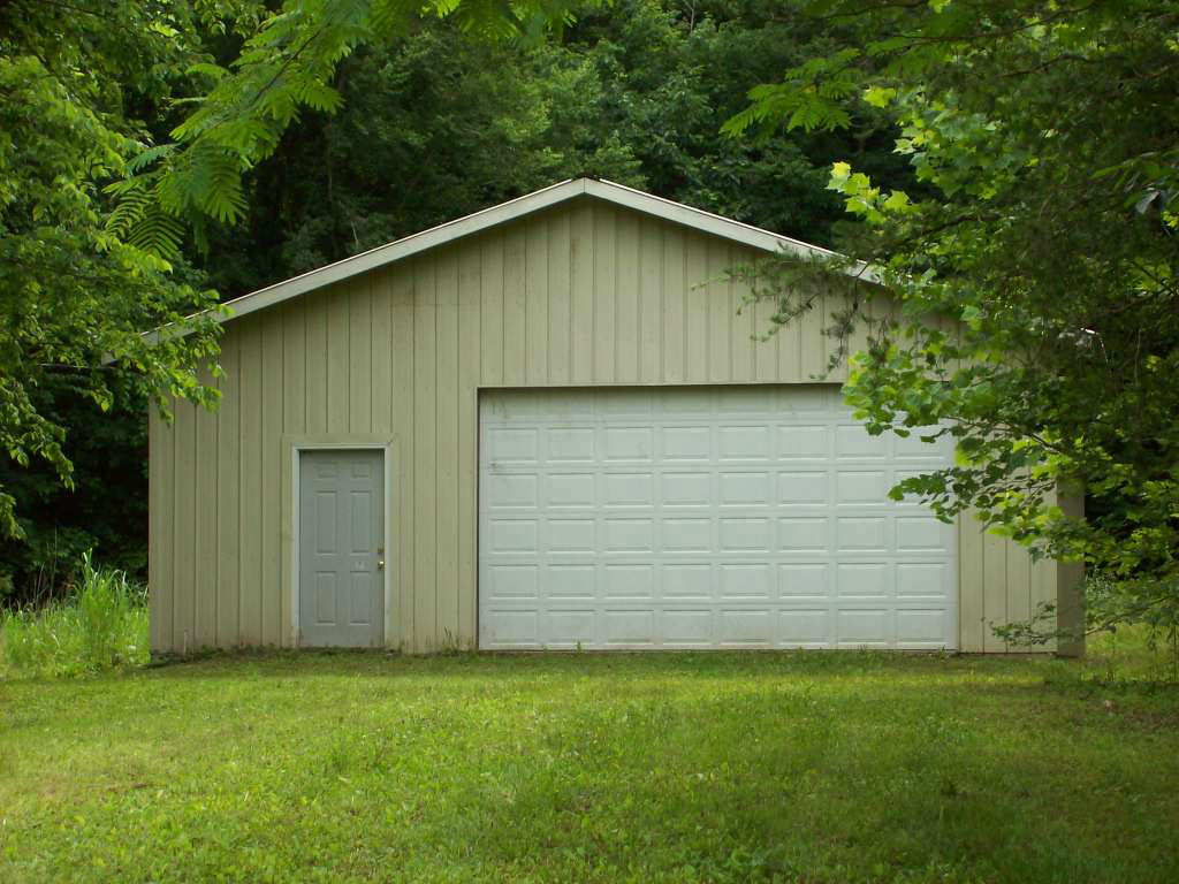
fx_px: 3678
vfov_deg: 13.7
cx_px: 590
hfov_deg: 18.2
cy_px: 442
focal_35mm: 108
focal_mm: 18
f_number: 4.8
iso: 80
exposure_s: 1/161
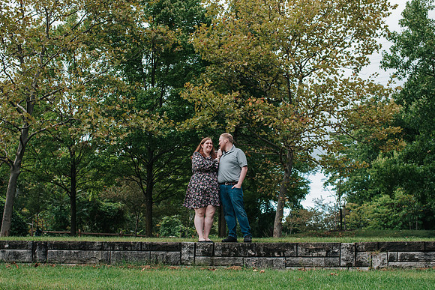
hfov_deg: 42.0
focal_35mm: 47
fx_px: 566
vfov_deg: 28.6
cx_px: 221
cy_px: 190
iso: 640
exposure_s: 1/400
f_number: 3.2
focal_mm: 35
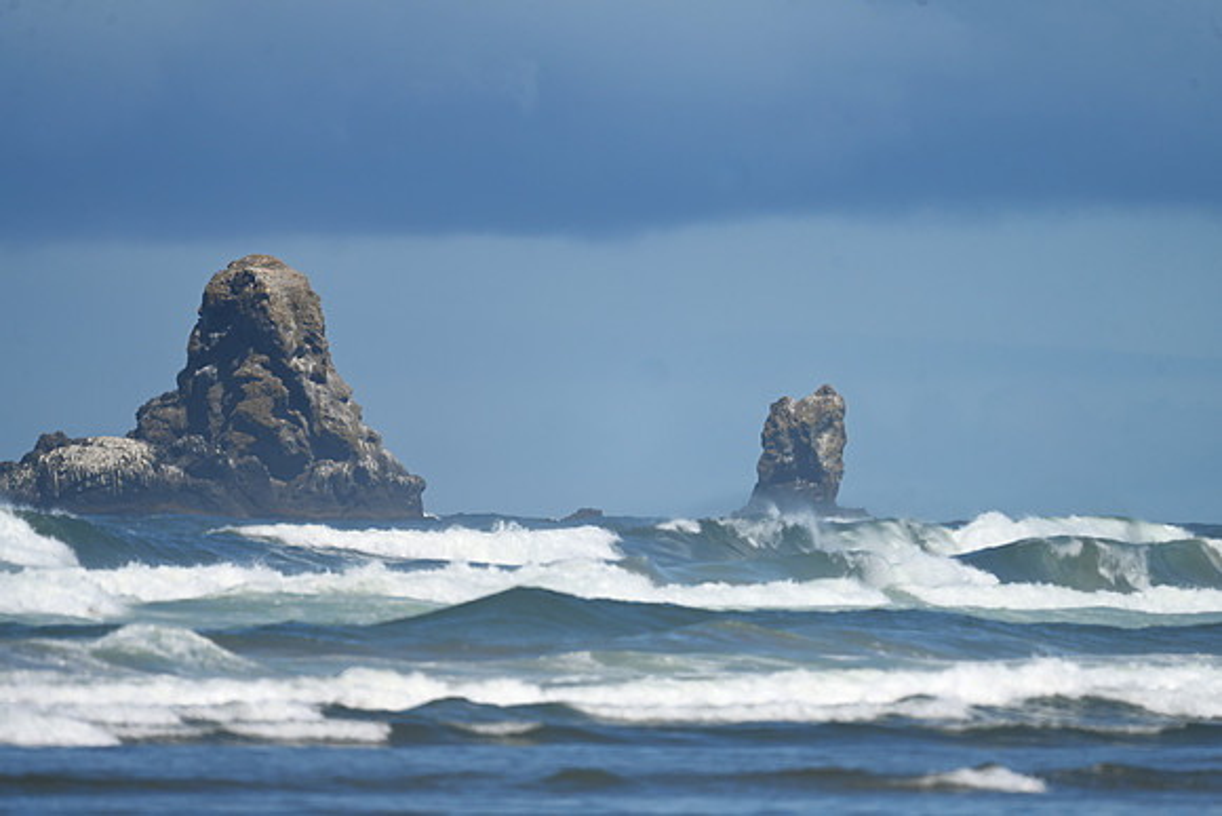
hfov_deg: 2.6
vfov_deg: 1.7
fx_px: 27161
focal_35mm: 800
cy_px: 408
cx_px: 611
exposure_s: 1/1000
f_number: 6.3
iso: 100
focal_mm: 800
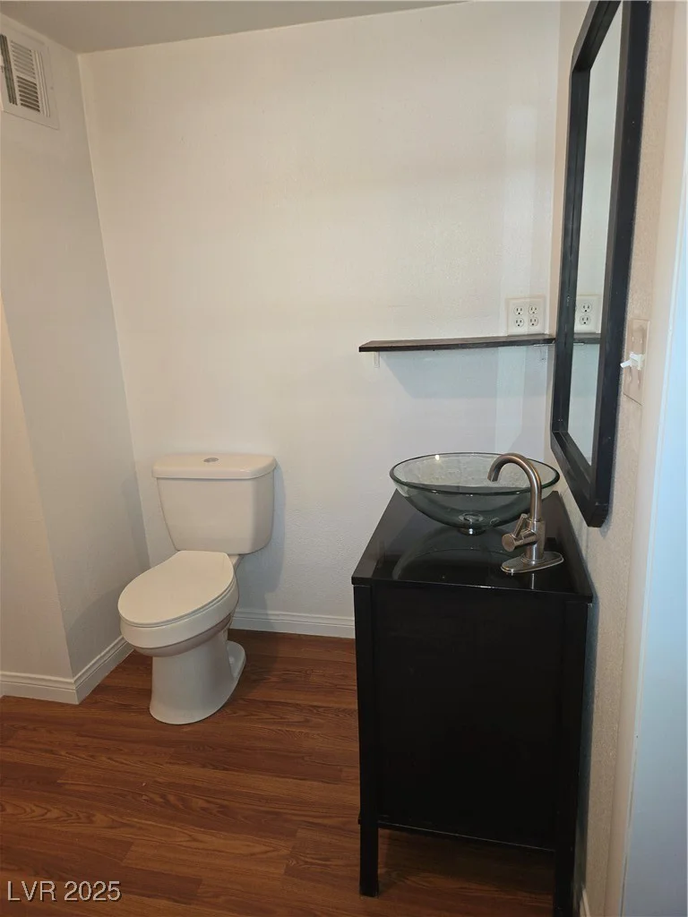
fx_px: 610
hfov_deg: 58.9
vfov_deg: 73.9
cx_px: 344
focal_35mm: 23
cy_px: 458
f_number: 1.8
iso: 125
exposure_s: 1/40
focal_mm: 5.4
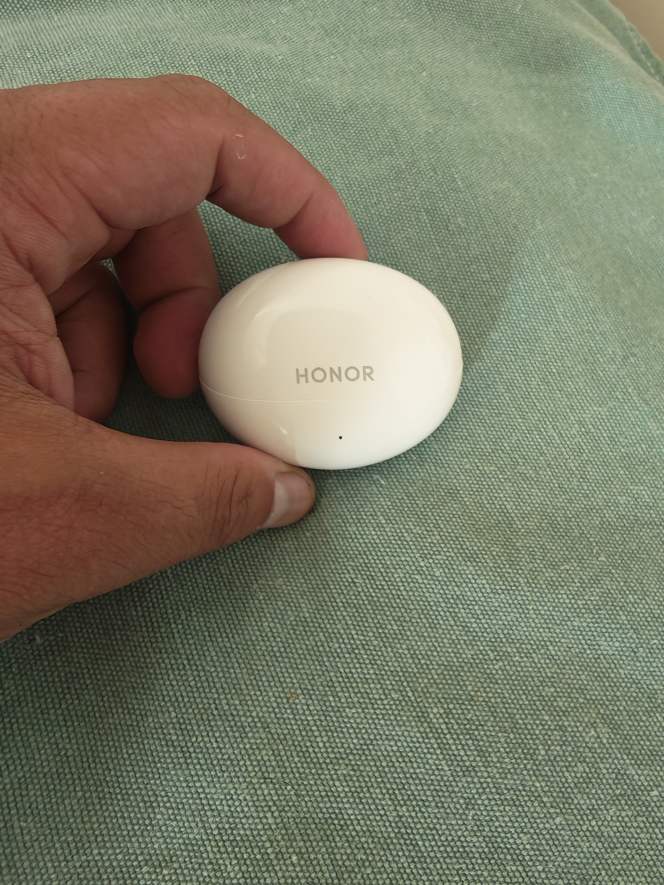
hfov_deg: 58.9
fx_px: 588
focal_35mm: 23
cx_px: 332
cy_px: 442
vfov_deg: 73.9
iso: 500
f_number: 2
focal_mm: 1.82
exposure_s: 1/17
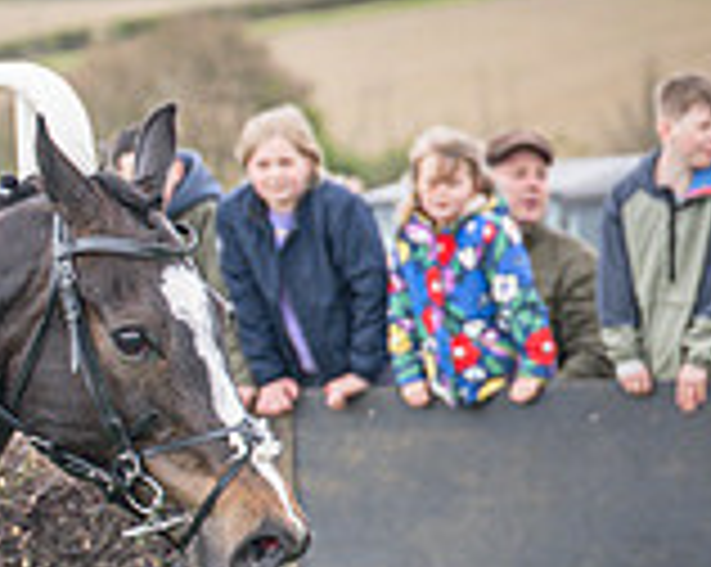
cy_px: 602
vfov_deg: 4.4
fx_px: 7419
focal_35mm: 353
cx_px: -213
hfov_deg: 5.5
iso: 400
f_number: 2.8
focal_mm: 70
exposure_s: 1/1250
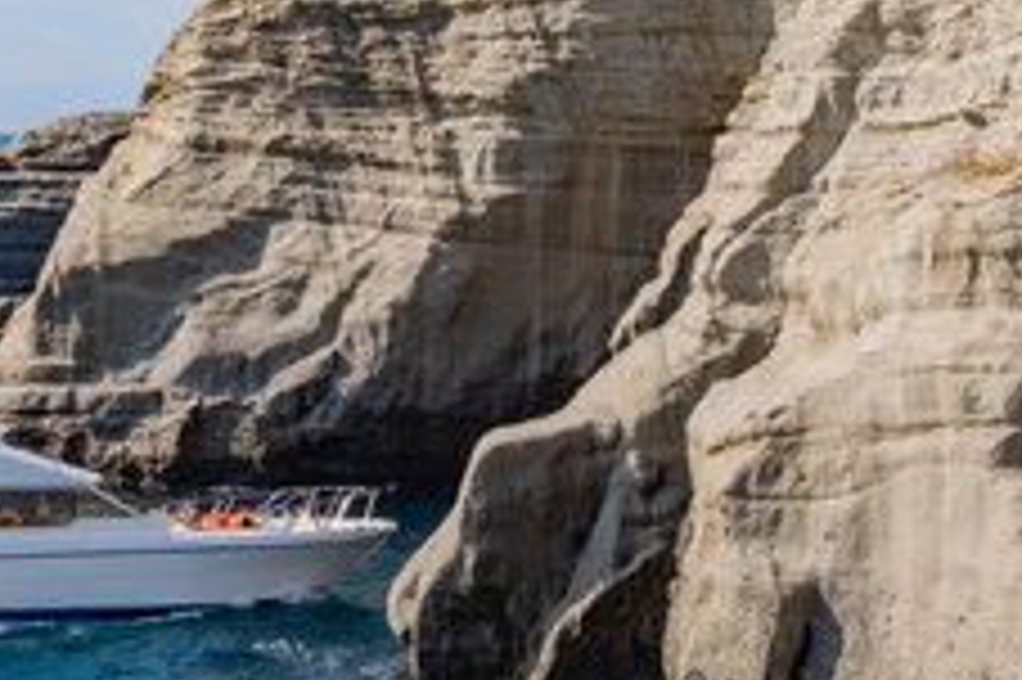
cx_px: 239
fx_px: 3035
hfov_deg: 19.0
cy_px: 149
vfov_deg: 12.7
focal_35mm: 107
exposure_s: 1/100
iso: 100
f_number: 11
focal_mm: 38
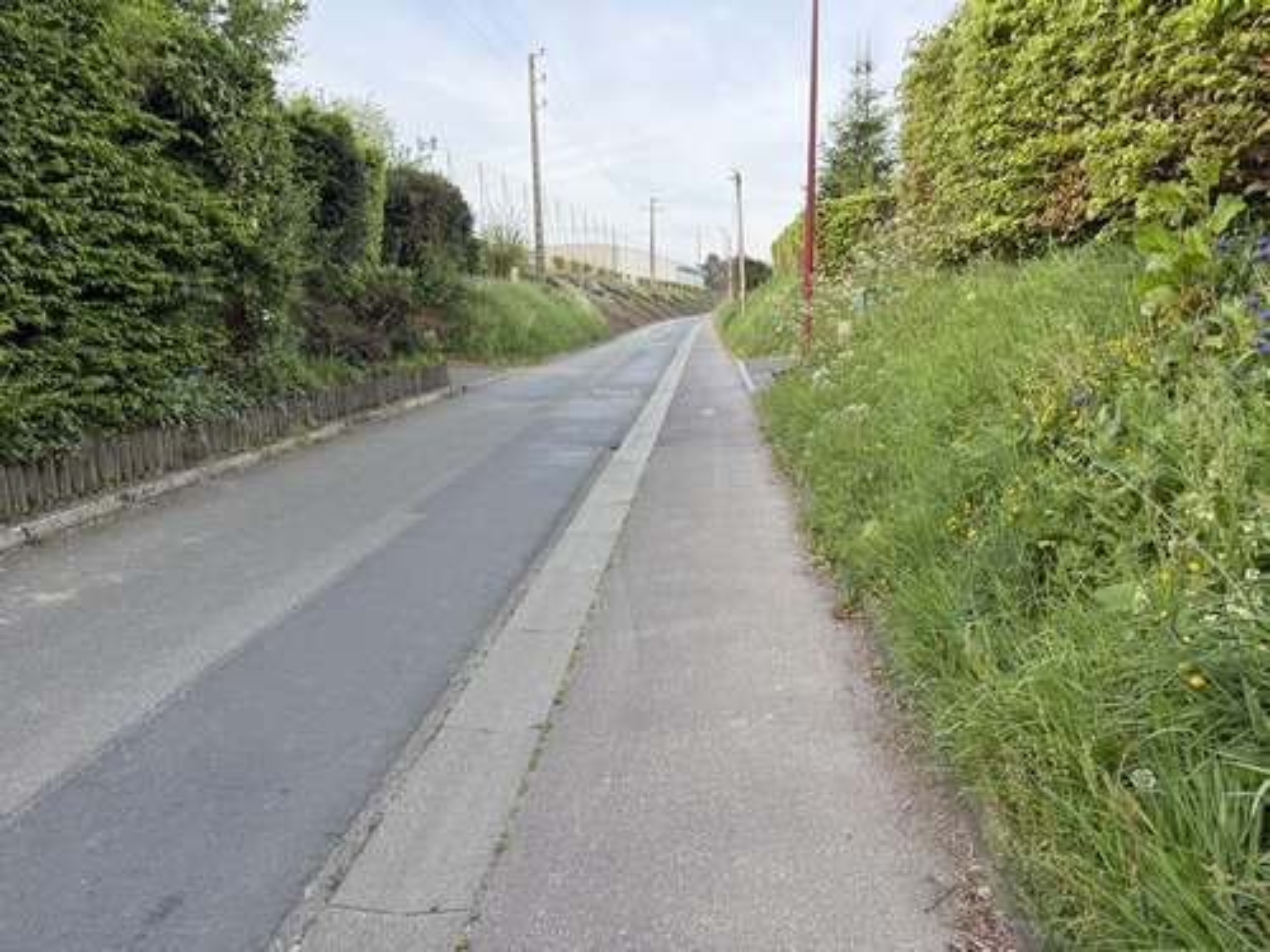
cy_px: 476
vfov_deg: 56.8
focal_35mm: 24
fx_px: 881
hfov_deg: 71.6
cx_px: 635
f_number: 1.78
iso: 100
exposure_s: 1/476
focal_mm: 6.76
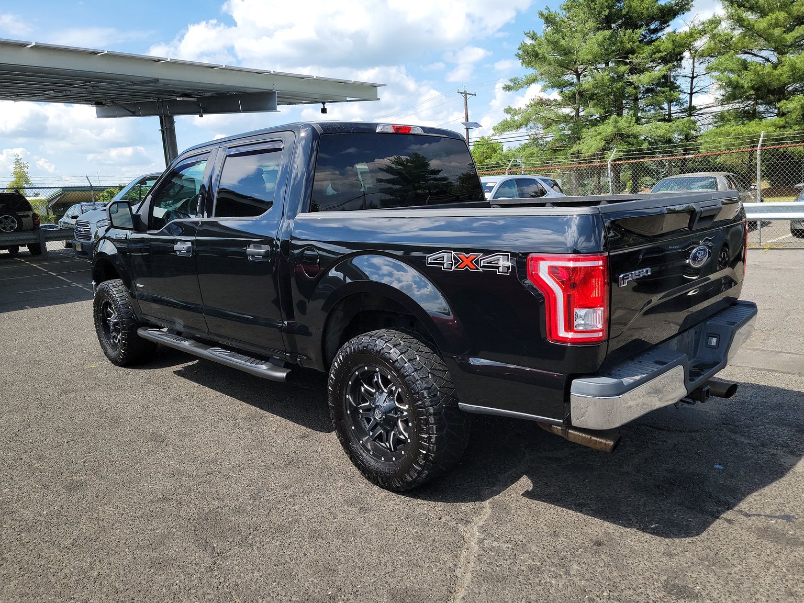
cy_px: 300
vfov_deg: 54.9
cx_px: 415
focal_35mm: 25
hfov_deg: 69.4
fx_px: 581
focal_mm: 6.7
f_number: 1.8
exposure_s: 1/513
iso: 50
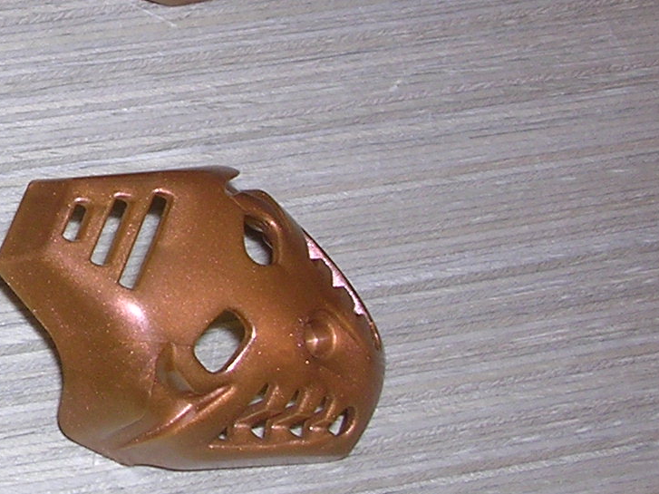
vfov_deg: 13.8
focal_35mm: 107
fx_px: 2037
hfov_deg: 17.3
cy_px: 94
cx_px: -188
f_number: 2.8
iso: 100
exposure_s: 1/60.1
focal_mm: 5.8
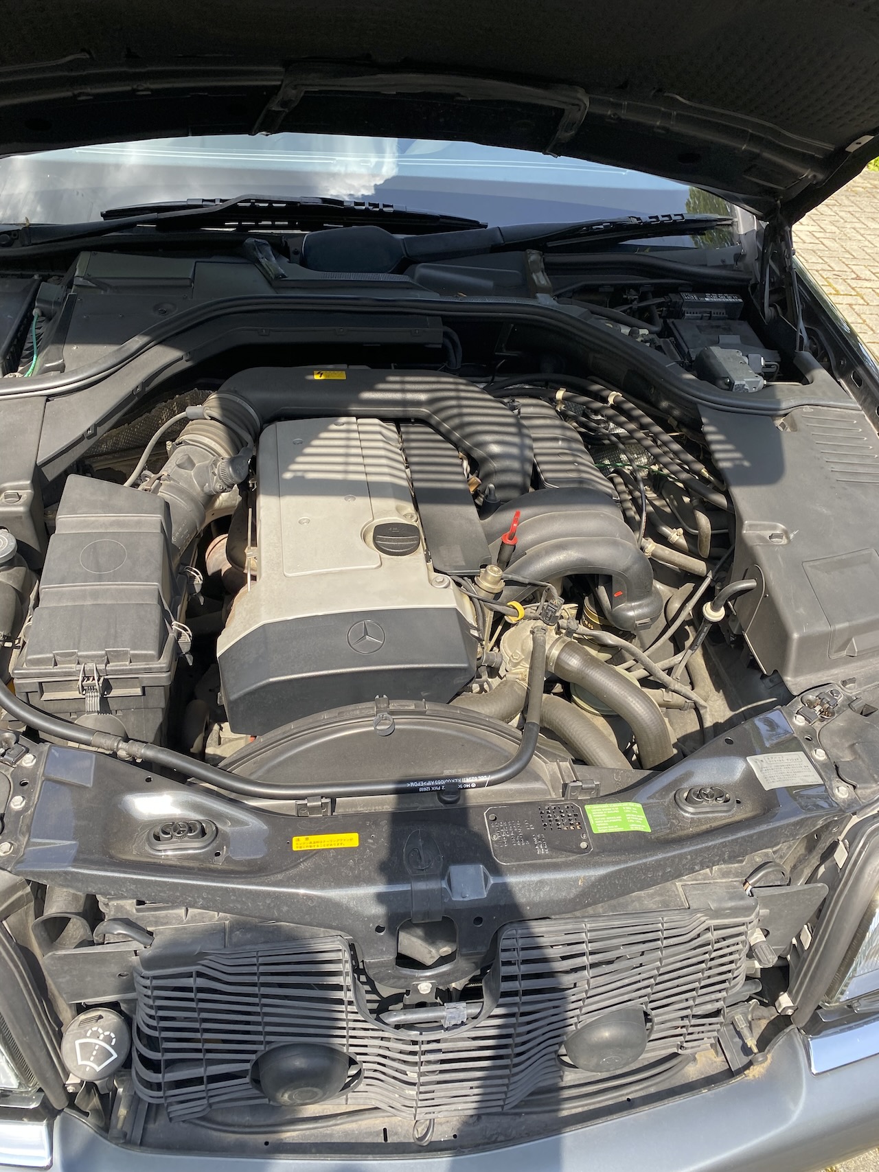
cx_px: 440
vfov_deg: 67.3
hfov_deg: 53.1
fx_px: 880
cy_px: 586
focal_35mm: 26
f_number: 1.8
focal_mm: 4.25
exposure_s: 1/519
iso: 32
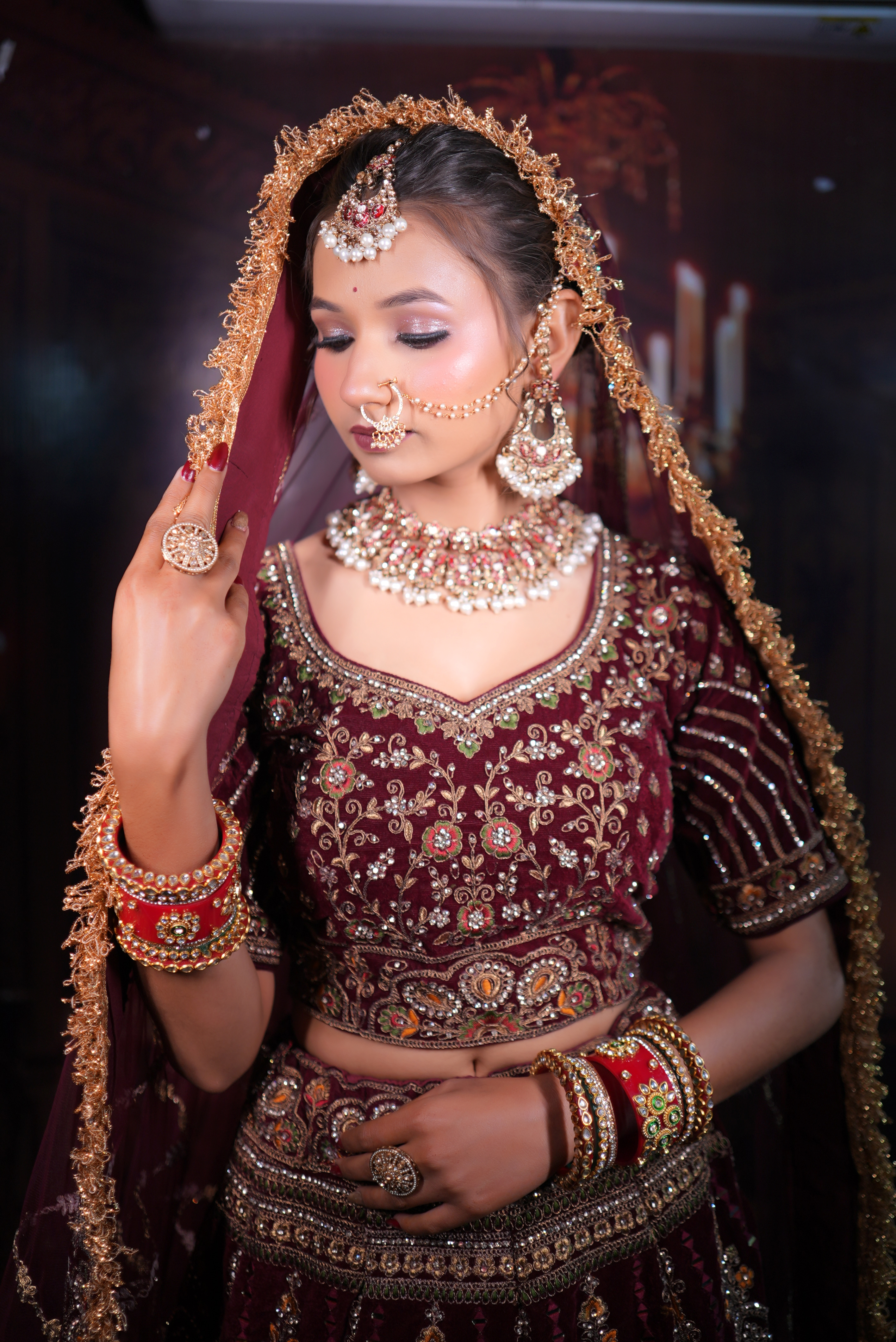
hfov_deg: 37.9
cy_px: 671
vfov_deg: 54.4
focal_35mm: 35
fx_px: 1305
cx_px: 448
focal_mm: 35
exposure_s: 1/160
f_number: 1.8
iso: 200
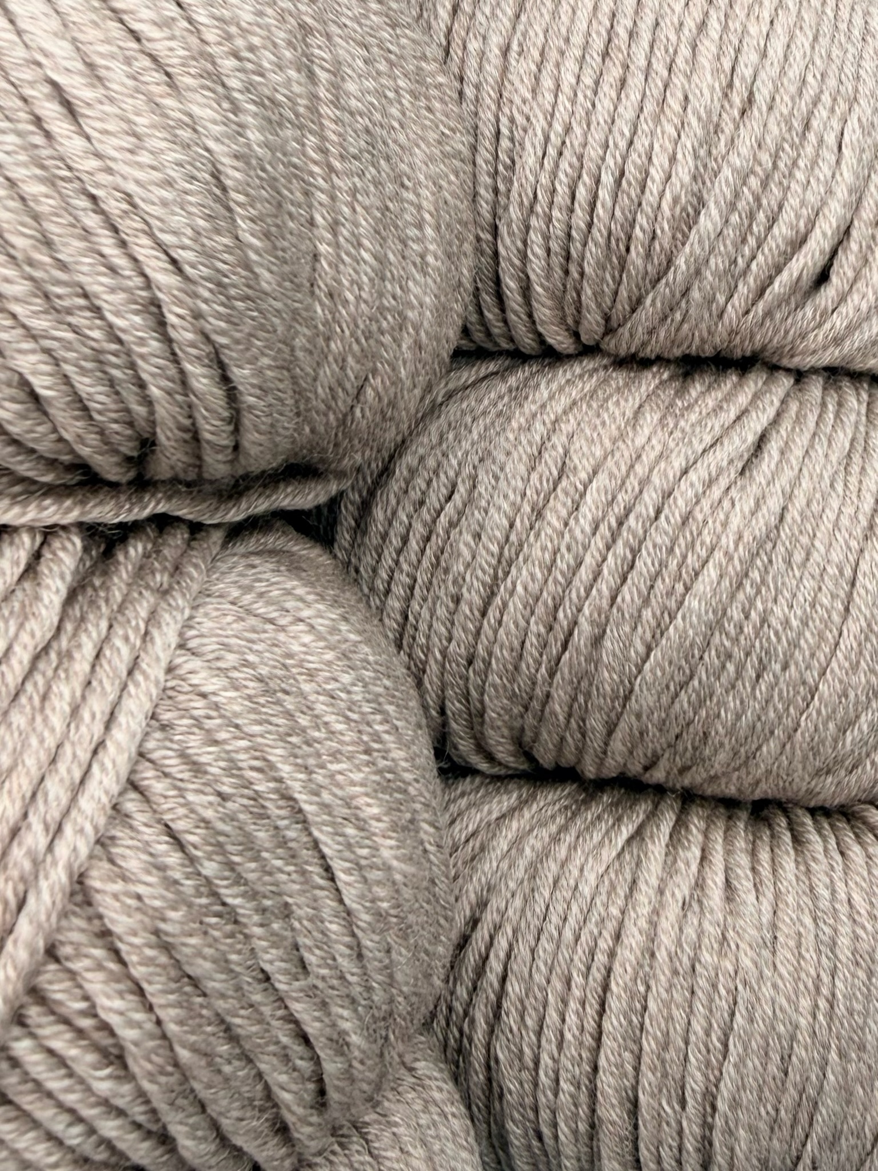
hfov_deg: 56.8
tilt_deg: -9.1
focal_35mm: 24
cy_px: 586
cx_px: 439
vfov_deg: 71.6
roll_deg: +0.4
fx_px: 812
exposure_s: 1/233
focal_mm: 2.22
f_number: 2.2
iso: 40
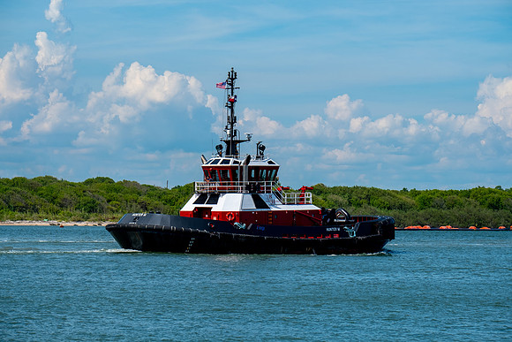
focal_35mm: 157
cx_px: 256
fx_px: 2233
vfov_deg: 8.7
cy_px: 171
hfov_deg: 13.1
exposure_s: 1/600
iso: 200
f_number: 7.1
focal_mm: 104.9
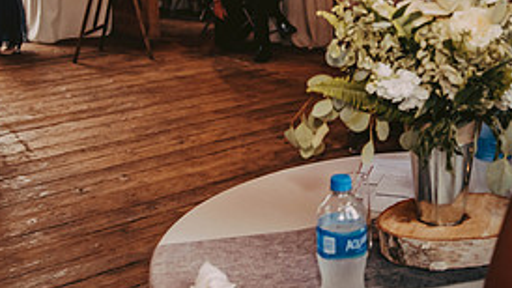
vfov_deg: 19.0
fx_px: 842
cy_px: 12
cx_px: 413
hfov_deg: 32.8
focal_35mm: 62
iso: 800
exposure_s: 1/200
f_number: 2.8
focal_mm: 28
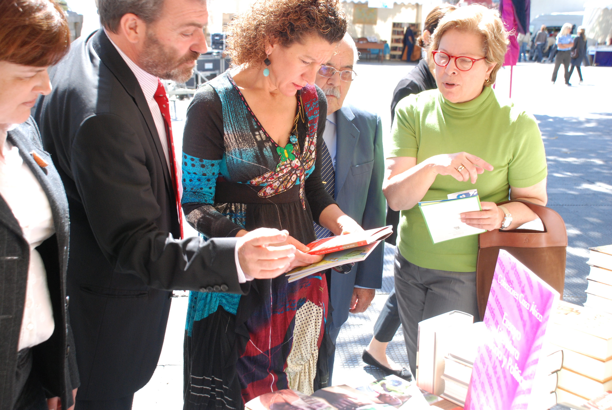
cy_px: 205
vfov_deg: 28.2
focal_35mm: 48
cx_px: 306
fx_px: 817
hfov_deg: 41.1
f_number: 6.3
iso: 400
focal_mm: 32
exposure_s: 1/160
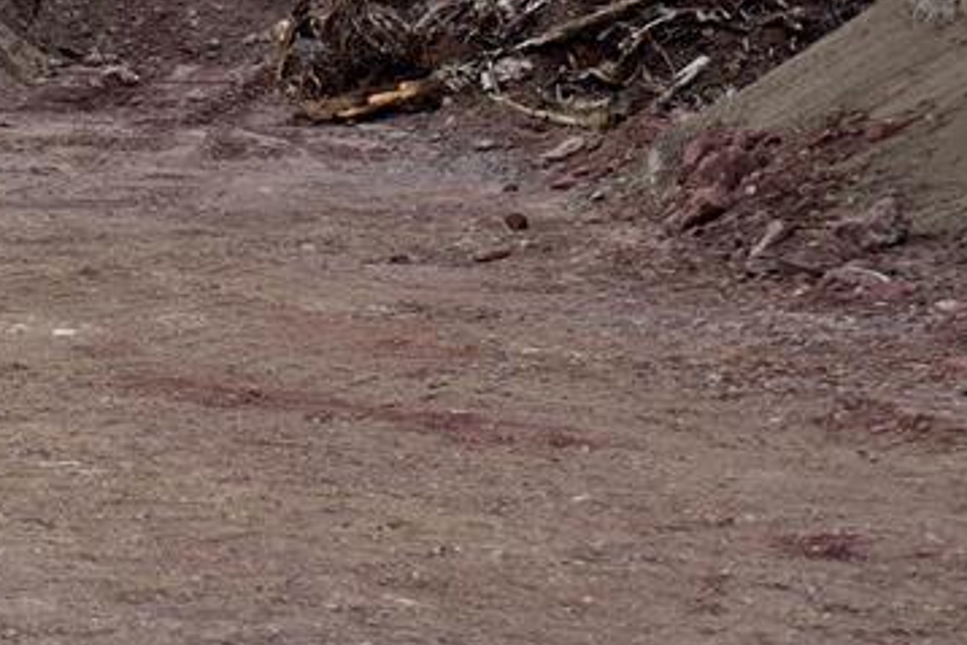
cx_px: -340
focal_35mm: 100
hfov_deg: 18.7
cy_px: 15
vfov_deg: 13.5
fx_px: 2687
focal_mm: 35
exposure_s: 1/4000
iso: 400
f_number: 4.5
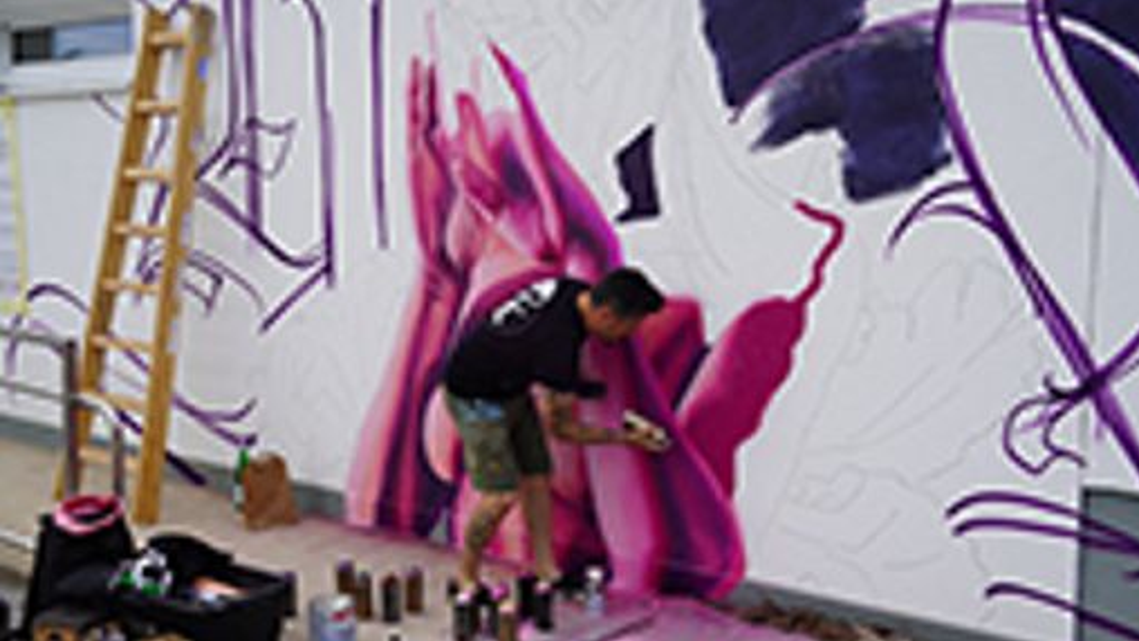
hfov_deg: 51.0
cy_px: 343
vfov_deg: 30.1
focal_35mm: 40
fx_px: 1194
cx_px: 572
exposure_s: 1/125
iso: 100
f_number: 8
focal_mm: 25
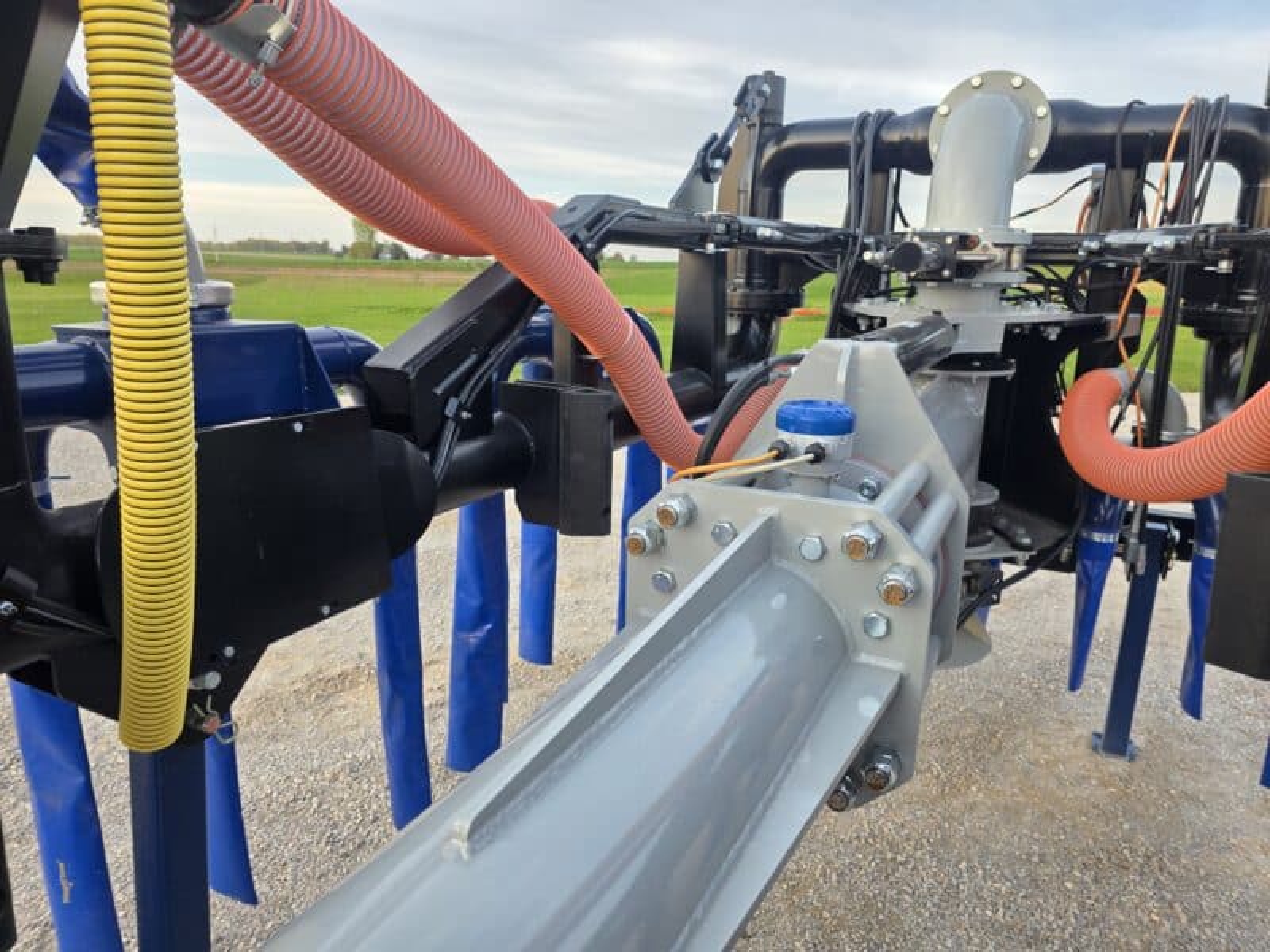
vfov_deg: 58.9
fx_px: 844
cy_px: 476
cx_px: 635
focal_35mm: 23
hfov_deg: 73.9
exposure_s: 1/180
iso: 40
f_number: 1.7
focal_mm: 6.3
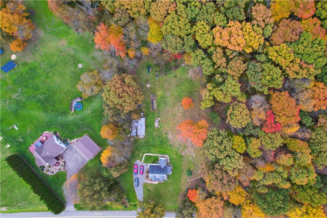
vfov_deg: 57.2
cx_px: 164
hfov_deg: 78.6
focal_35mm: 22
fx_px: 200
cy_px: 109
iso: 100
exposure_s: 1/15
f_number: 2.8
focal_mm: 8.38
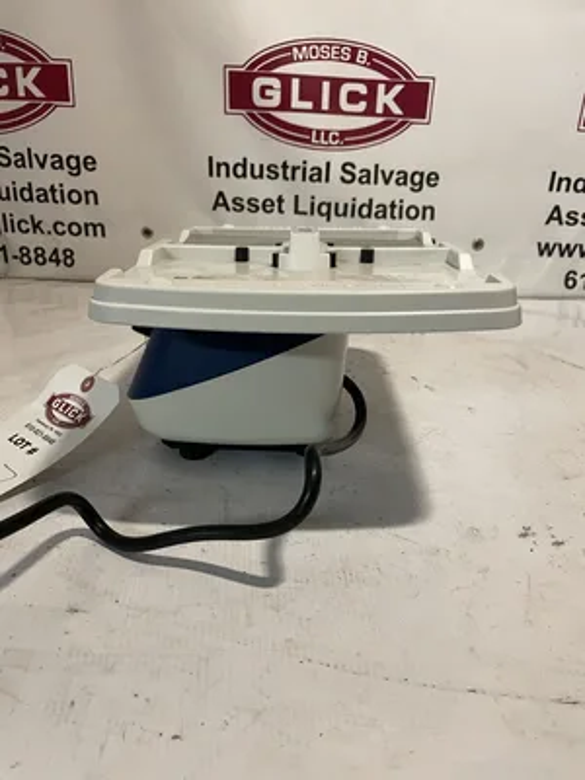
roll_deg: -3.6
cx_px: 292
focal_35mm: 26
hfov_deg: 53.1
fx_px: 586
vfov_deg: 67.3
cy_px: 390
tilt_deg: -23.2
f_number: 1.6
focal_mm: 4.2
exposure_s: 1/60
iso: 200
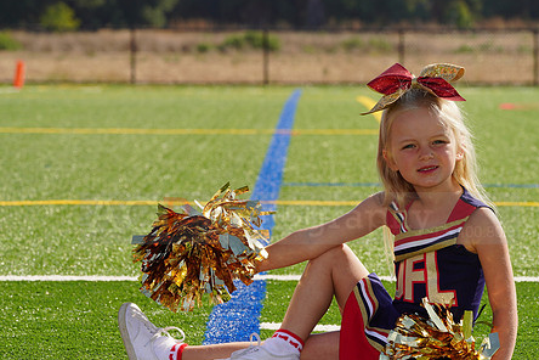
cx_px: 284
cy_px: 208
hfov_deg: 8.6
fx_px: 3578
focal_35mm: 239
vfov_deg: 5.7
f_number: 11
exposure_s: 1/160
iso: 100
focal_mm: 183
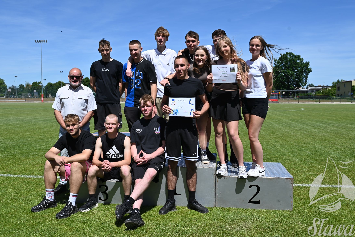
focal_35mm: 35
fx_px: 340
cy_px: 117
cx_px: 175
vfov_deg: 38.4
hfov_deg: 55.1
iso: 100
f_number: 7.1
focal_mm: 33.5
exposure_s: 1/400
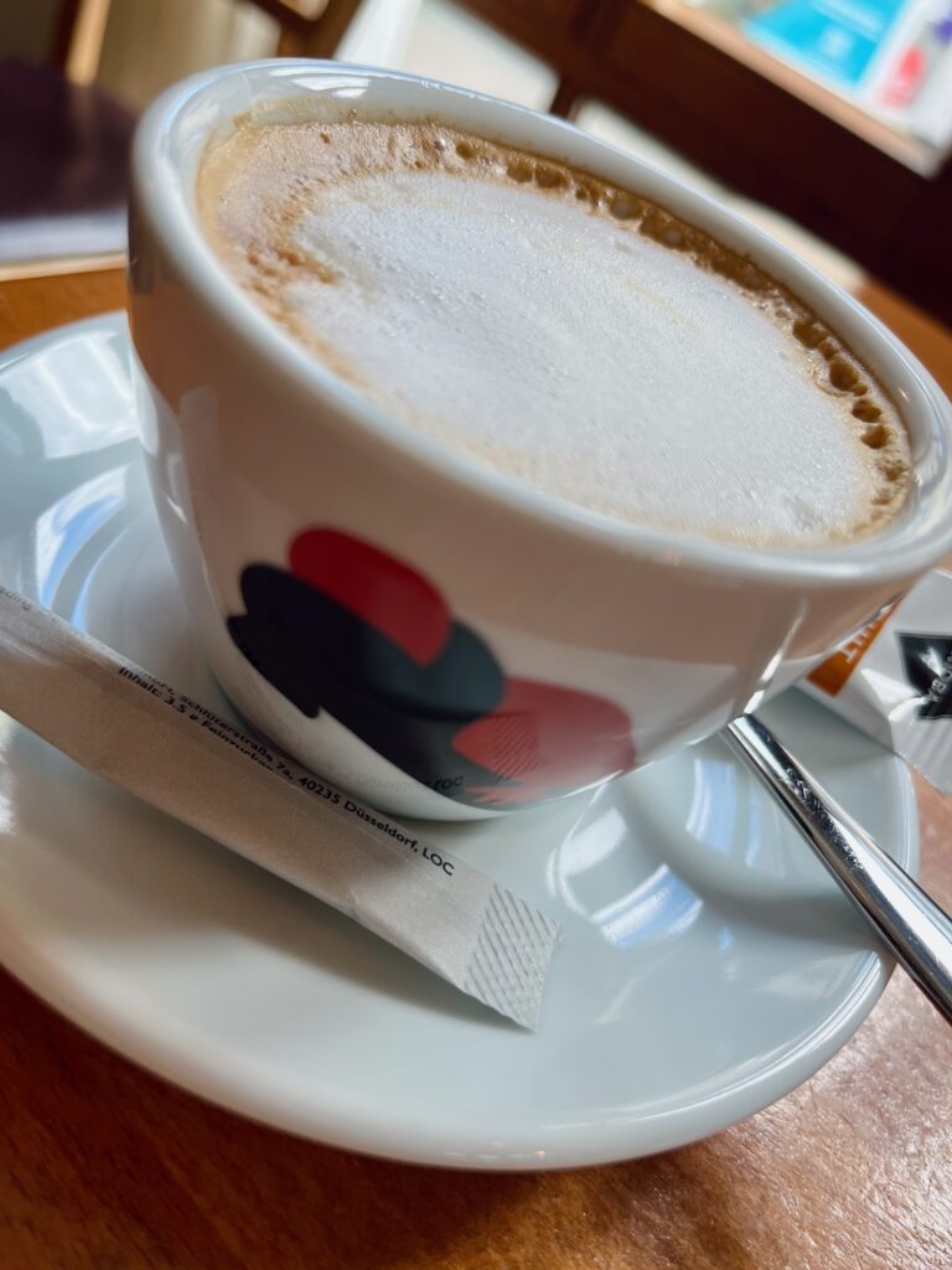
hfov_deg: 53.1
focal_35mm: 26
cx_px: 476
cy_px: 635
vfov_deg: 67.3
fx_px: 953
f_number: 1.6
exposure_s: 1/159
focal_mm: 5.1
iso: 40
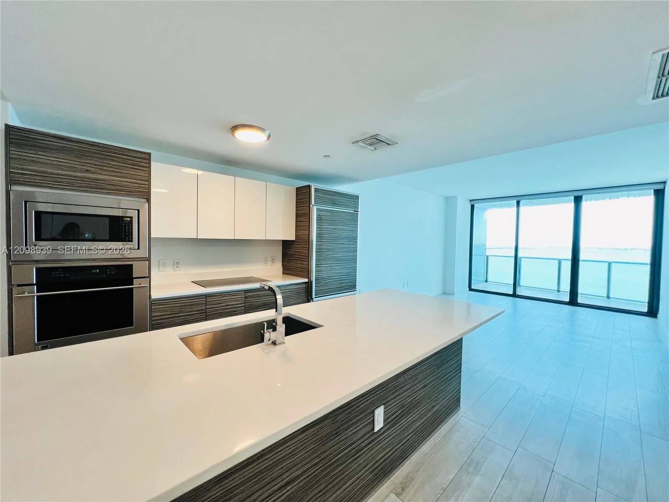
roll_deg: -1.0
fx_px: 251
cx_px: 334
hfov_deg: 106.2
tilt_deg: -2.2
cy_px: 251
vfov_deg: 89.9
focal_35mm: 13
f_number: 1.8
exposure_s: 1/120
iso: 100
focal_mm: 1.57
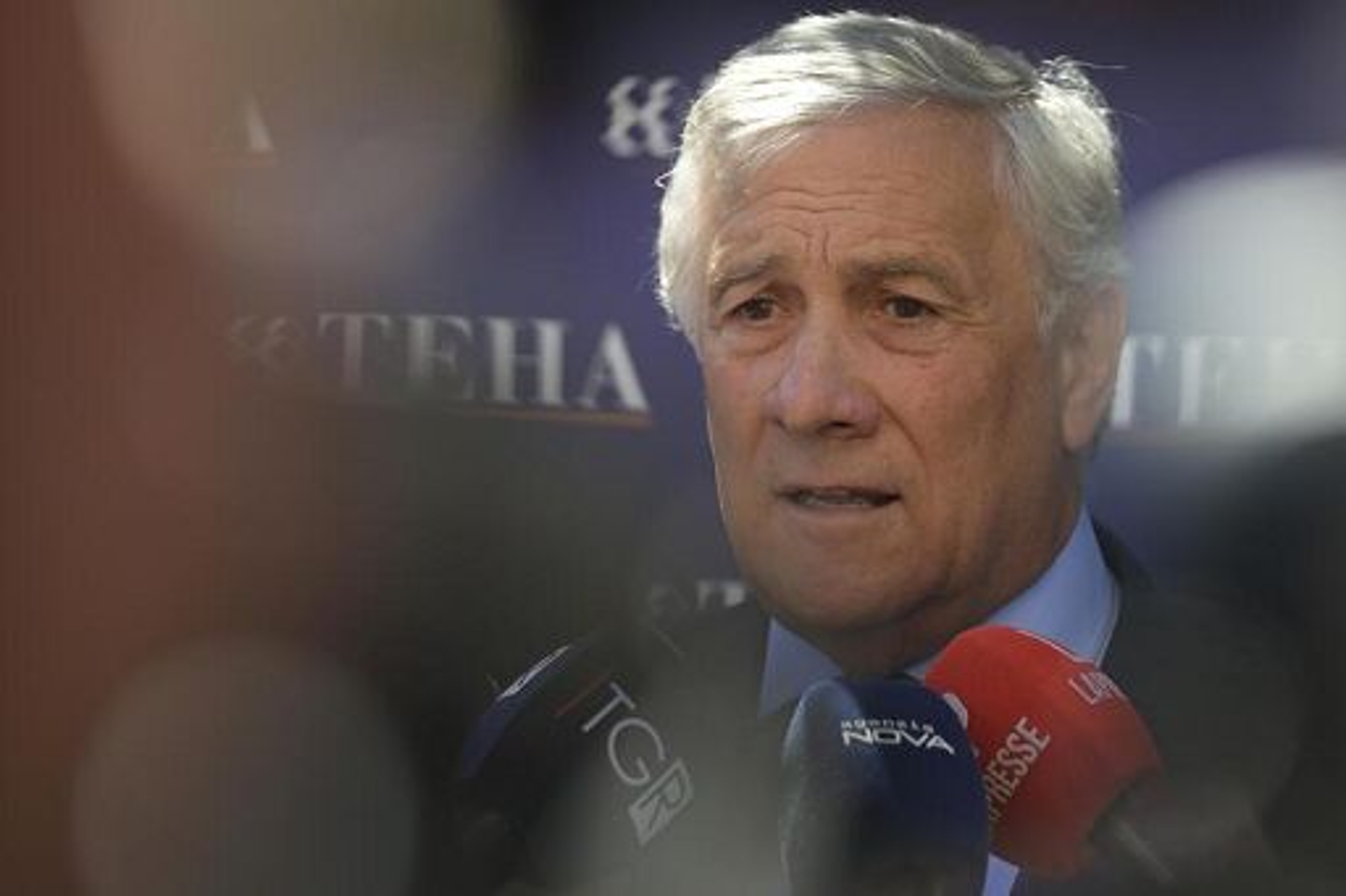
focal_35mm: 195
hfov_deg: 10.6
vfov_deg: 7.0
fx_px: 7288
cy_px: 448
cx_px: 673
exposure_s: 1/1250
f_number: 3.2
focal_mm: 195
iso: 640
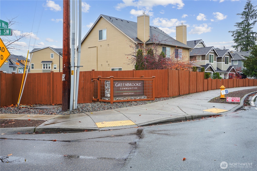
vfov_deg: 37.8
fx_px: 250
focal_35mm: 35
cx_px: 128
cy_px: 86
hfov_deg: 54.4
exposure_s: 1/13
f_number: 13
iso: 250
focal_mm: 35
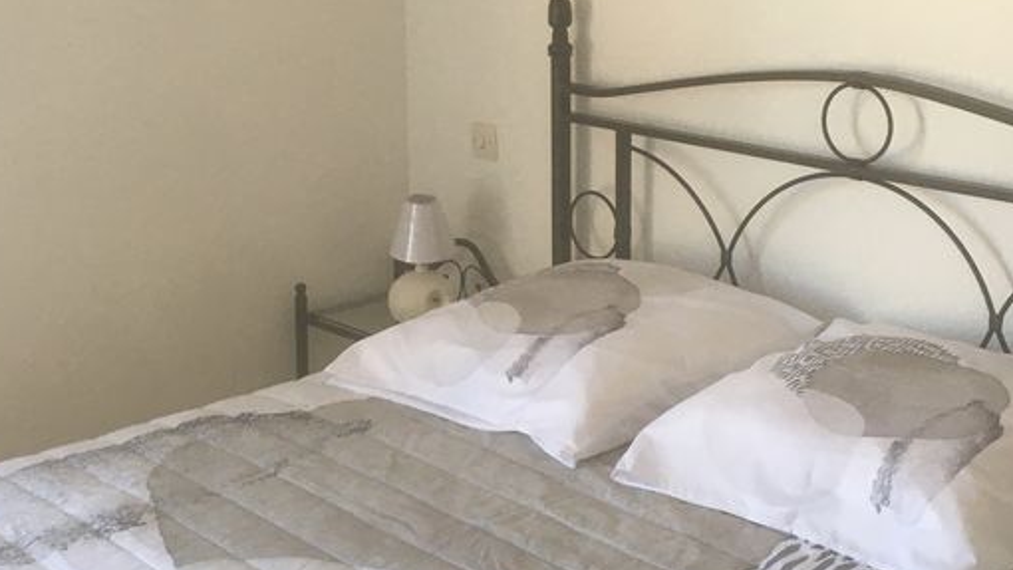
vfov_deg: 19.4
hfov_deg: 33.8
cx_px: 463
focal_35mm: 62
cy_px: 189
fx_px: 1666
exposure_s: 1/33
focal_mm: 4.15
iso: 40
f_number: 2.2
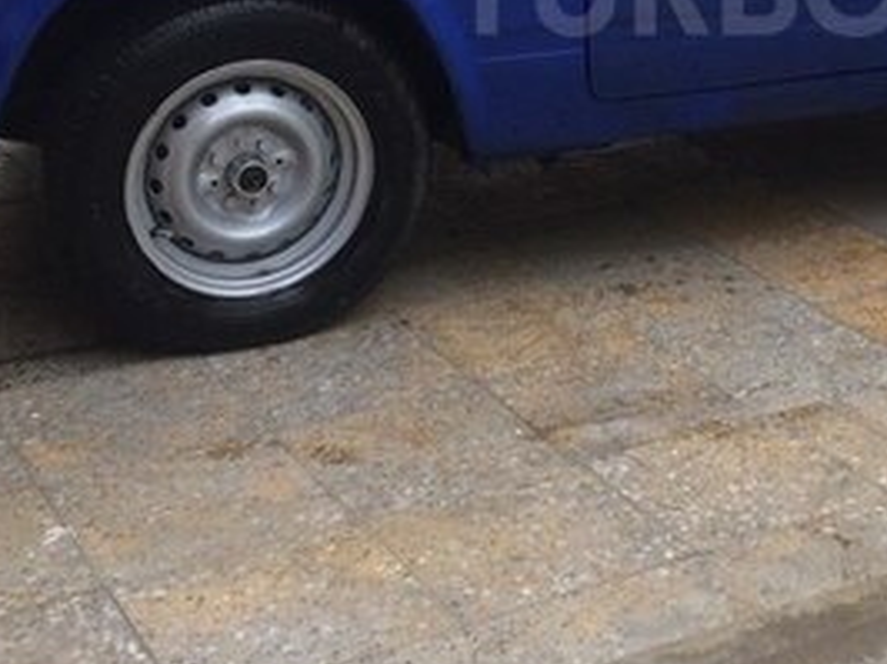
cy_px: -15
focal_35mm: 72
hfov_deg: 26.2
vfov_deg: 19.7
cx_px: 790
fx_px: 1843
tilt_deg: -12.2
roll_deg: +4.8
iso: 50
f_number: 2.2
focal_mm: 4.15
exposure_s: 1/100
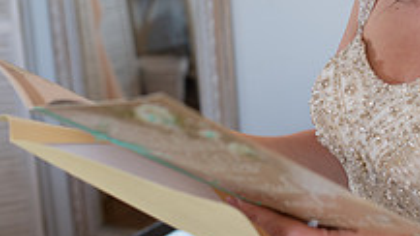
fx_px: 1091
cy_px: 31
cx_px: 374
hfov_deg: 21.3
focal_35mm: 98
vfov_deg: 12.3
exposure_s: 1/100
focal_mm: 35
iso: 250
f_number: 3.2
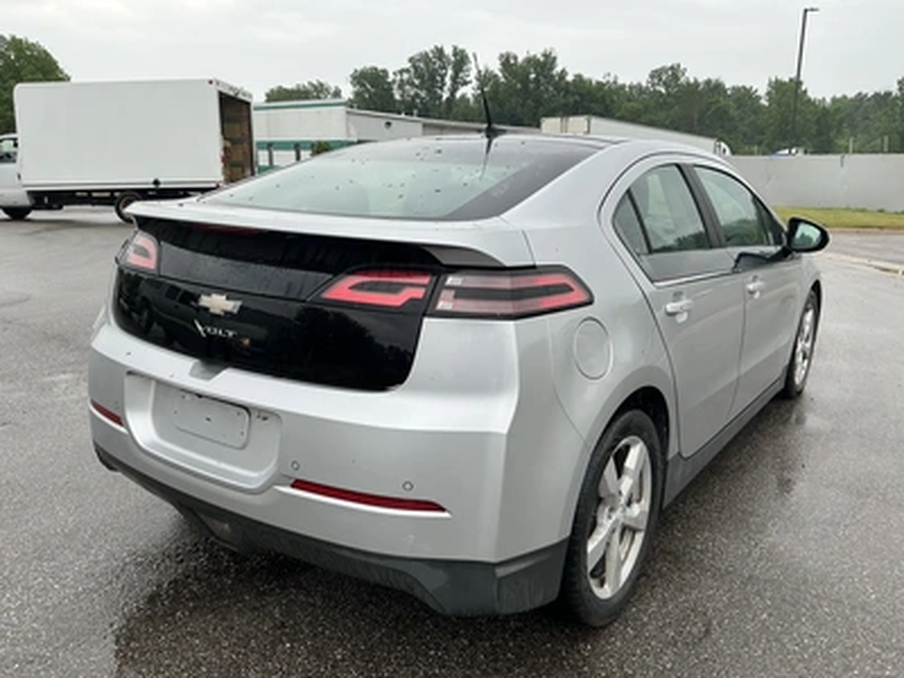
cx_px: 452
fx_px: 731
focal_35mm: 28
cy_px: 339
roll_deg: -0.8
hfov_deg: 63.4
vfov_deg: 49.7
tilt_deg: -12.5
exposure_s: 1/318
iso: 25
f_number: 1.8
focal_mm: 3
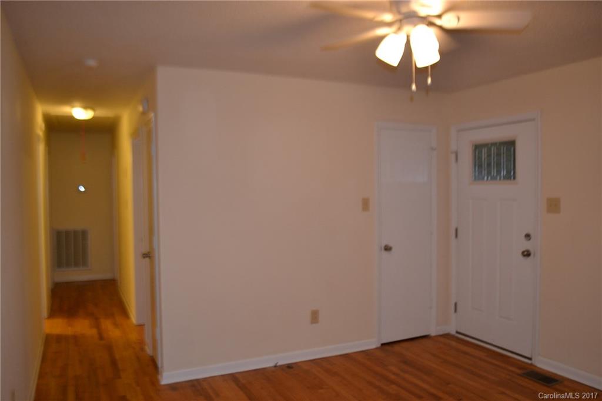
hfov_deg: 67.4
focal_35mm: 27
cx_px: 301
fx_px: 451
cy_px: 200
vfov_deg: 47.9
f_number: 3.5
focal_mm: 18
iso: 500
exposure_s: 1/60
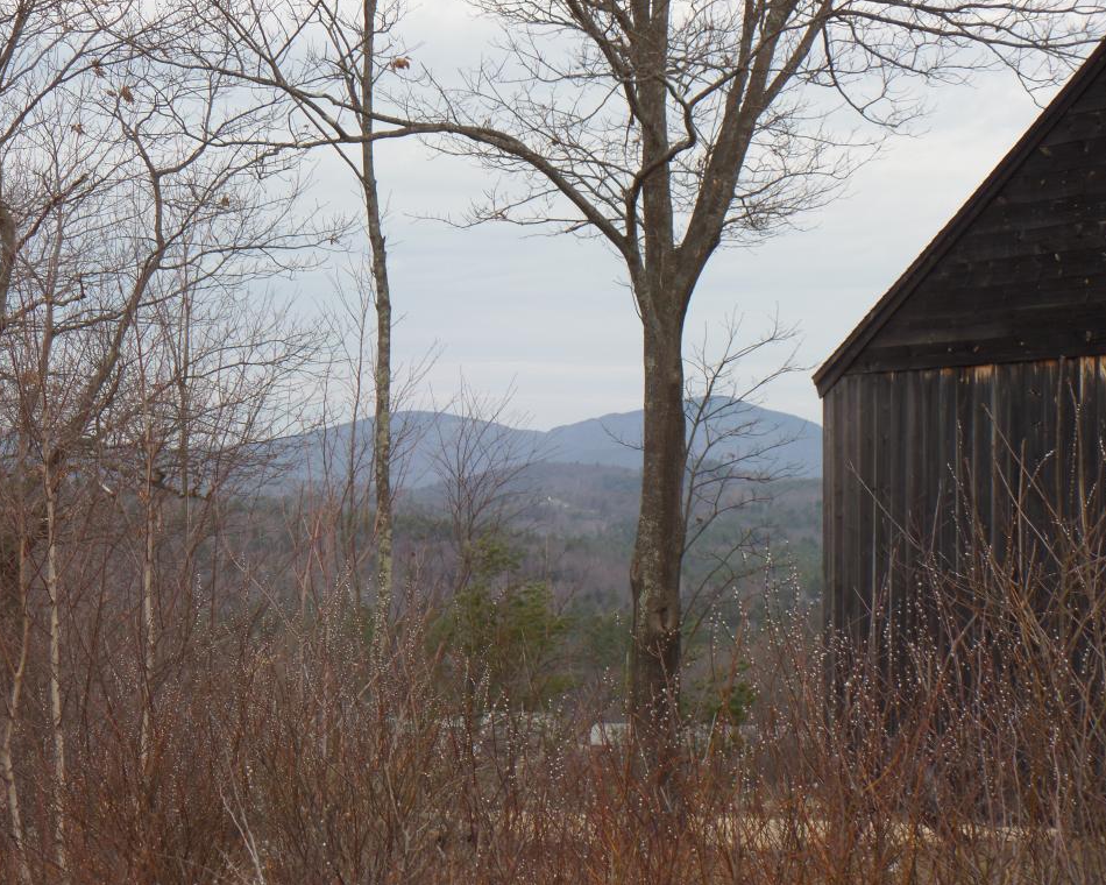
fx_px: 3928
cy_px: 440
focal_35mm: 120
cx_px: 546
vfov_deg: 12.9
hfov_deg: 16.0
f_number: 4
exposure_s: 1/500
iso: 100
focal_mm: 20.3
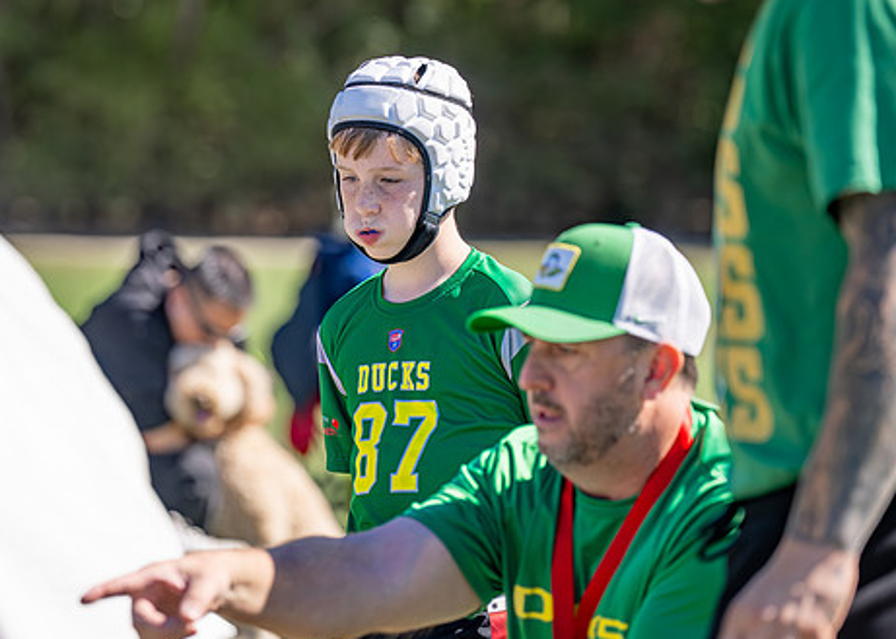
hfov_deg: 10.0
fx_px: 5139
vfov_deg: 7.1
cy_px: 277
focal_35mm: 202
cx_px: 381
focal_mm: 143
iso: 200
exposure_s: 1/3200
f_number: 2.8
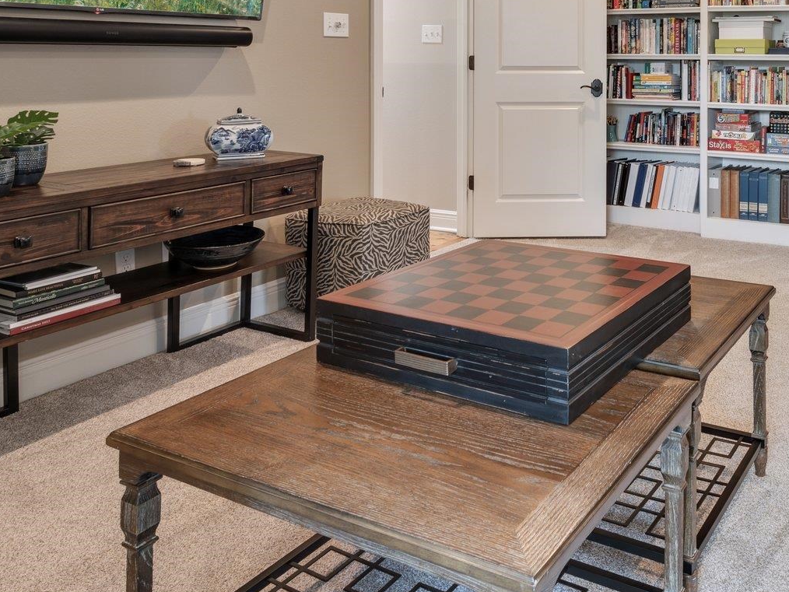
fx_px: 752
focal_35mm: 33
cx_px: 594
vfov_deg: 40.1
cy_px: 72
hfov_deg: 52.8
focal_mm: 17
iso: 100
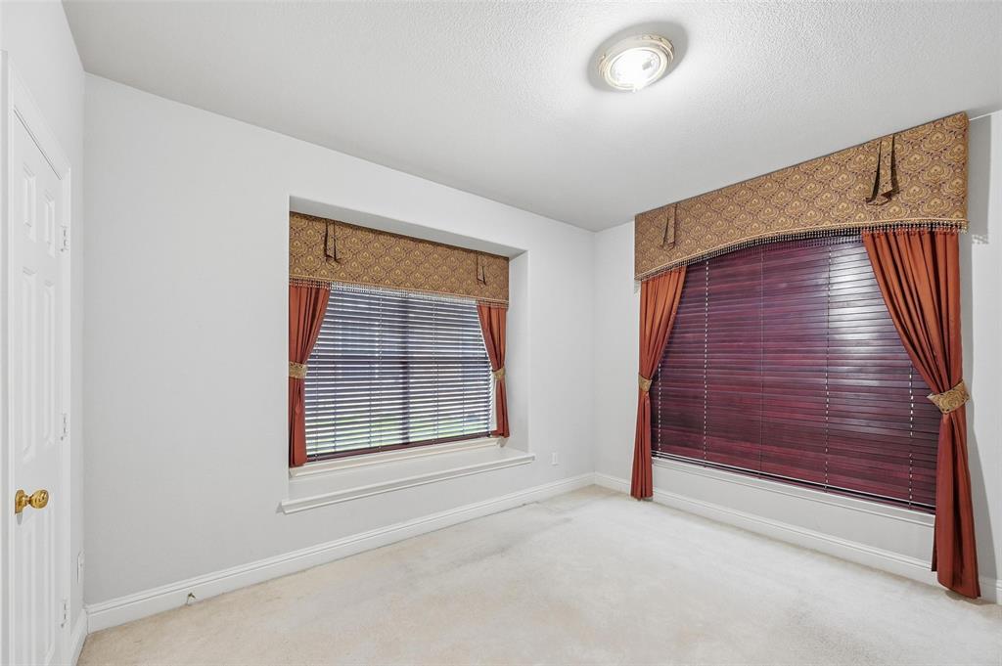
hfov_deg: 104.3
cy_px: 333
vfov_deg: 81.1
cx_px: 501
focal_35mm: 14
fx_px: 389
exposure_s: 1/200
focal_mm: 14
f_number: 7.1
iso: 1000
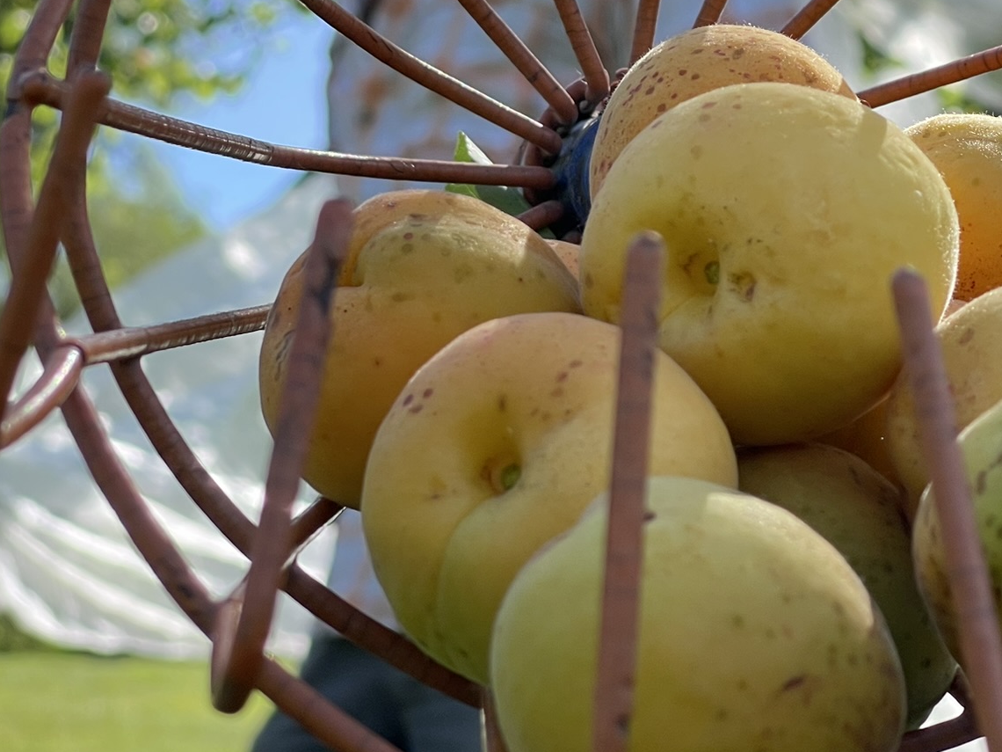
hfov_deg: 17.0
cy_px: 128
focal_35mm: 115
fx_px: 3329
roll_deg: -0.1
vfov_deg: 12.8
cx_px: 782
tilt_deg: +13.7
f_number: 2.2
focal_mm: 7.5
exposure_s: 1/444
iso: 20
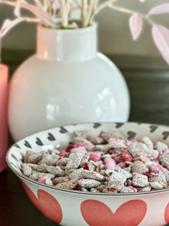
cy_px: 138
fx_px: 671
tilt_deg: -20.1
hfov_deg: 14.3
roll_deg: -0.5
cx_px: 108
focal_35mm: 103
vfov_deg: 19.1
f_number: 2.8
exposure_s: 1/40
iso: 200
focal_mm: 9
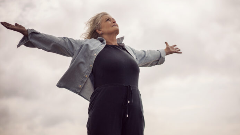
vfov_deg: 18.8
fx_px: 407
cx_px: 130
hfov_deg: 32.8
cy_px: 65
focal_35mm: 64
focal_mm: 55
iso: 160
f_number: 2
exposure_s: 1/8000
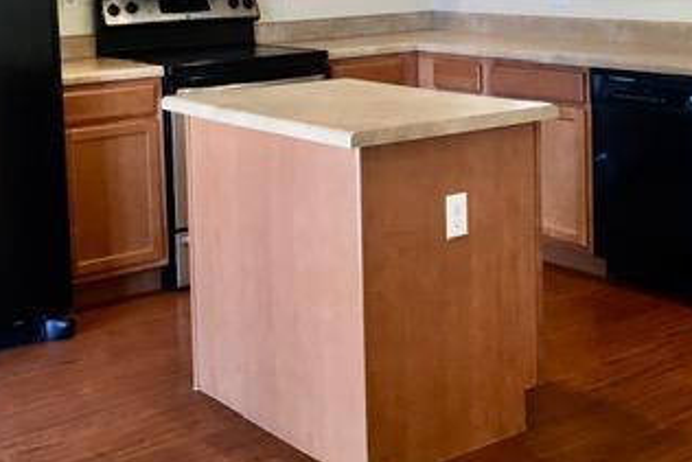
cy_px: 61
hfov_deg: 32.7
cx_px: 434
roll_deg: +1.5
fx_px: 1173
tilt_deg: -5.9
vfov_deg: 21.9
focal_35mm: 61
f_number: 2.2
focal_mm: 4.15
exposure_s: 1/33
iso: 64
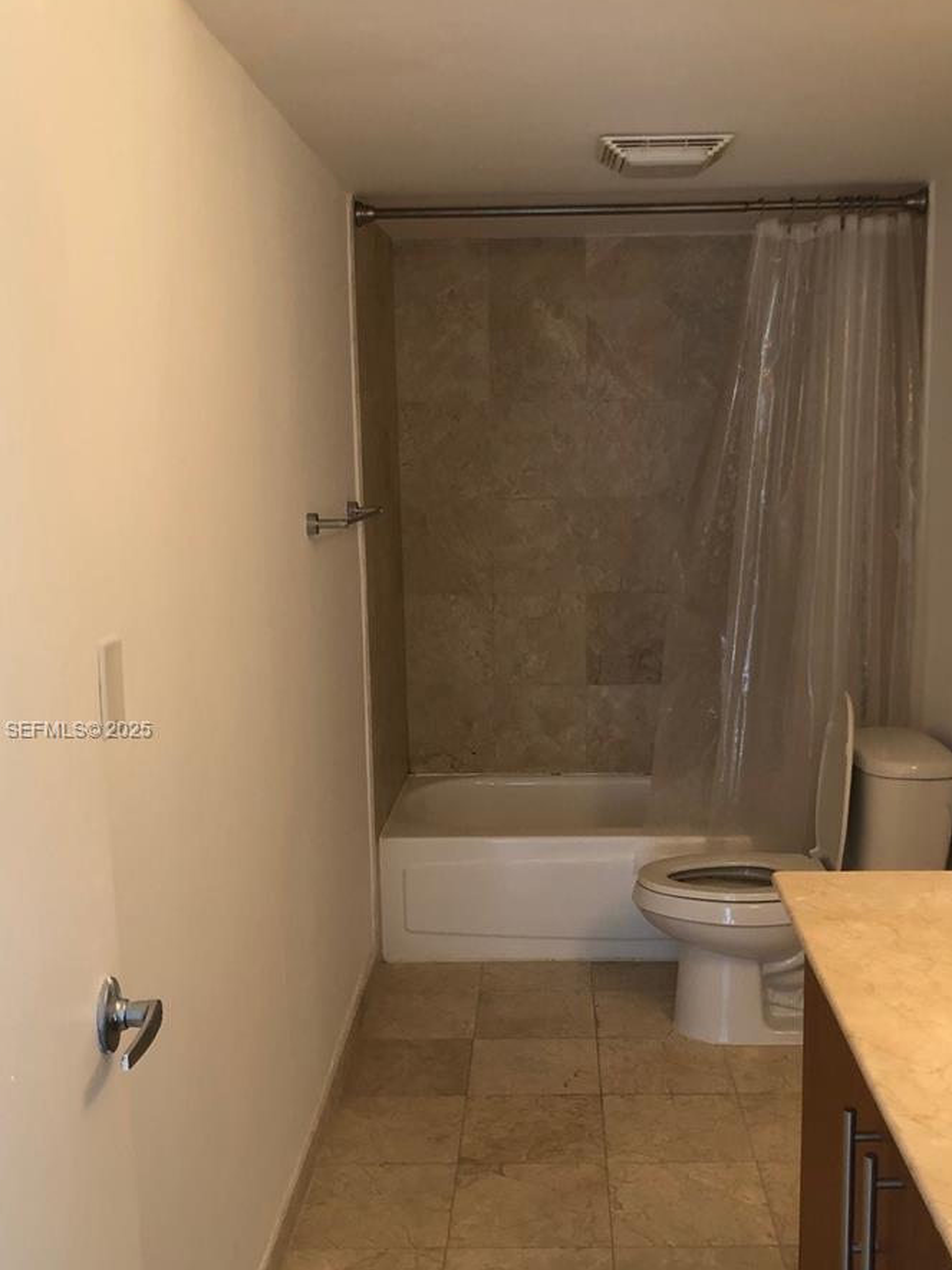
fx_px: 1393
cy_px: 731
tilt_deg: -9.0
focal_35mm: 38
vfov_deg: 48.8
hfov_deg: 37.7
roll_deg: +0.1
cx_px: 531
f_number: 1.8
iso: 25
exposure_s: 1/30
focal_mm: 4
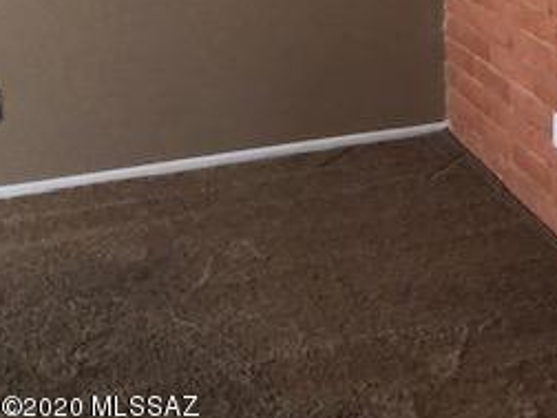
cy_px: -80
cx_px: 696
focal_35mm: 71
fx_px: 1142
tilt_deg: -12.2
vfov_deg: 19.5
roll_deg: -0.9
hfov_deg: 24.4
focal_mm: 3.99
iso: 250
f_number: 1.8
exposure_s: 1/60
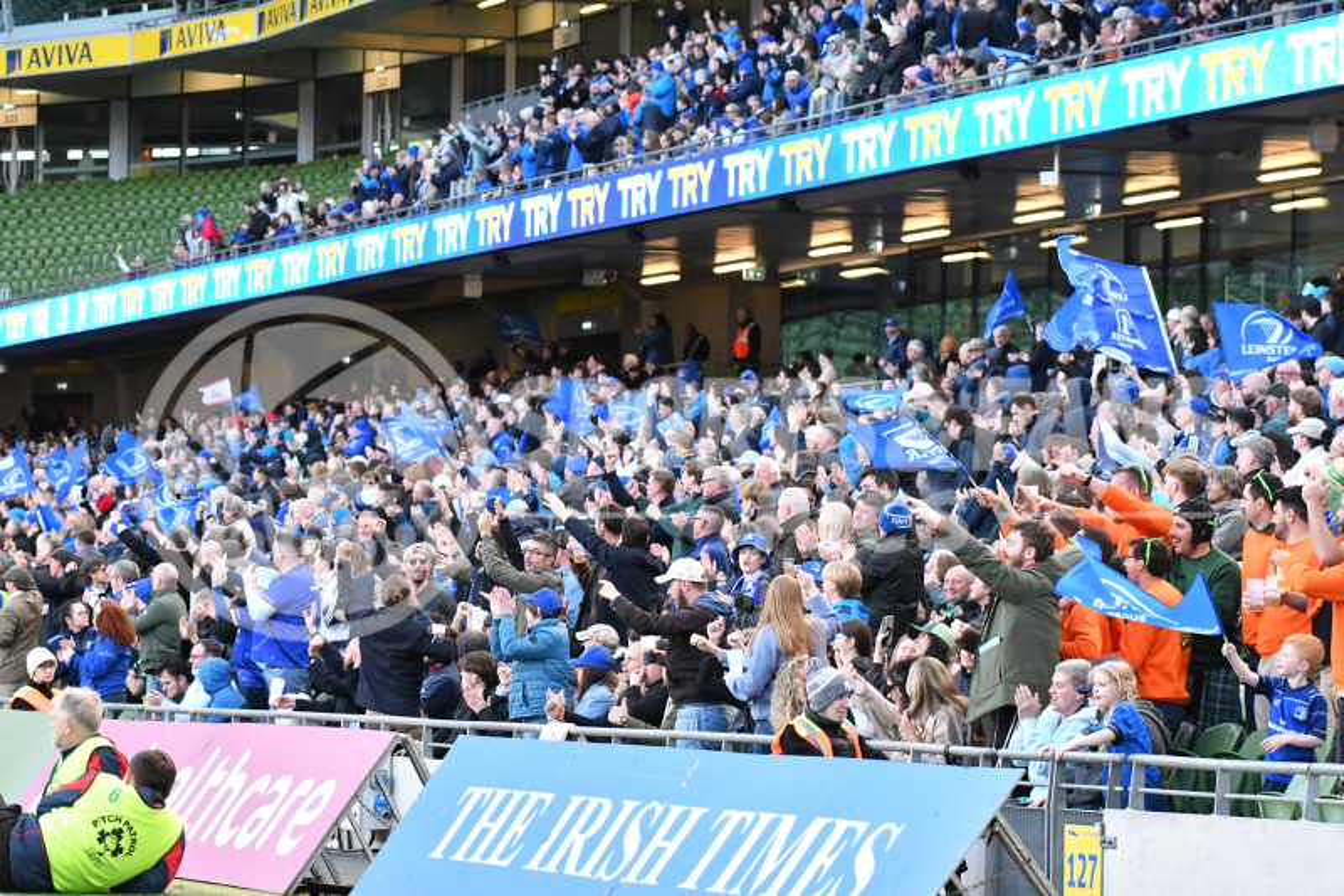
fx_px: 5487
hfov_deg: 14.0
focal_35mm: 147
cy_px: 448
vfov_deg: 9.3
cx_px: 672
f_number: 4
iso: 5000
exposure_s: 1/1600
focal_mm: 98
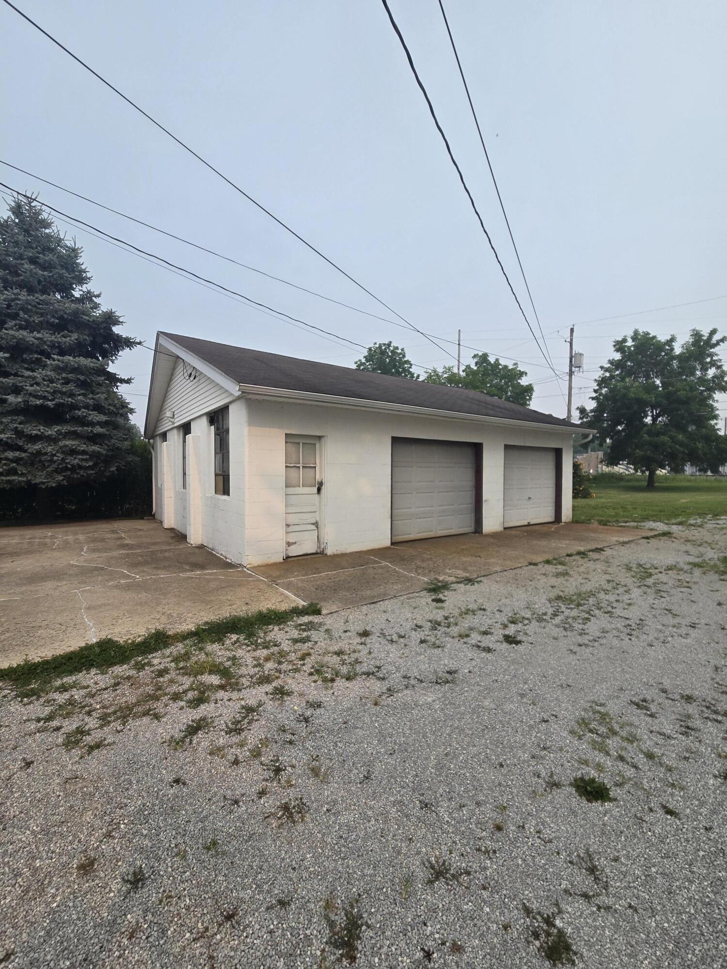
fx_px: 364
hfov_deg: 89.9
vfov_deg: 106.2
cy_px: 484
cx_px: 364
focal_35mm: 13
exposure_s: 1/2551
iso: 50
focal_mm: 2.2
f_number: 2.2
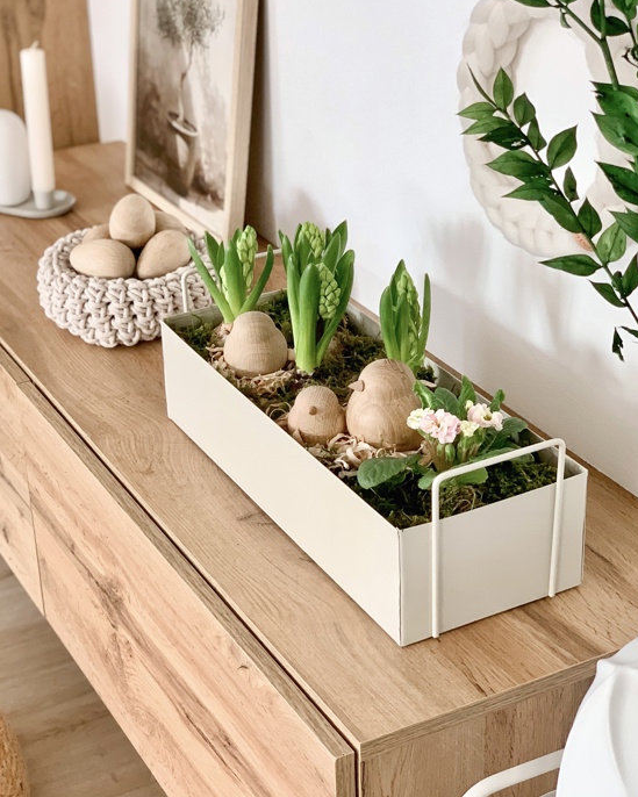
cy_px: 411
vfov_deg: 27.9
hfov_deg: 22.5
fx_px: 1605
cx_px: 317
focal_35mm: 68
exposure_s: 1/80
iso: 125
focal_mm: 6
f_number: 2.4
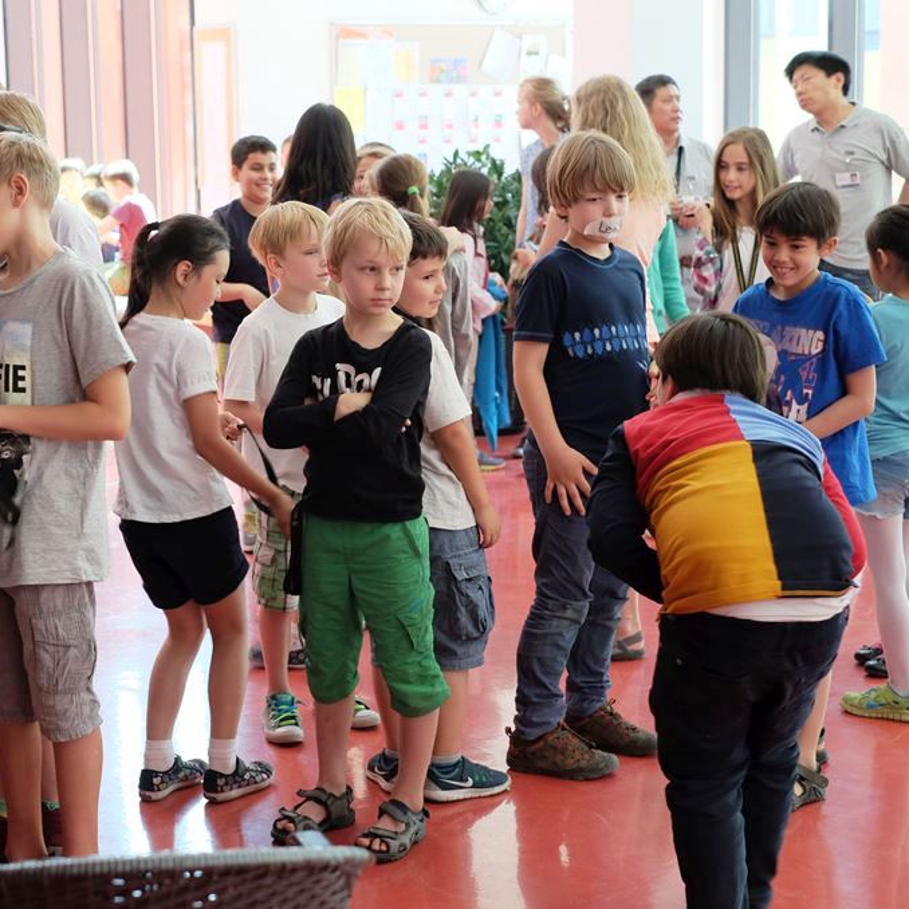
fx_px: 2020
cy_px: 455
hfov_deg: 25.2
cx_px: 280
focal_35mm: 68
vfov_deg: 25.4
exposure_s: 1/60
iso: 500
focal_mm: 35
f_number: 2.8
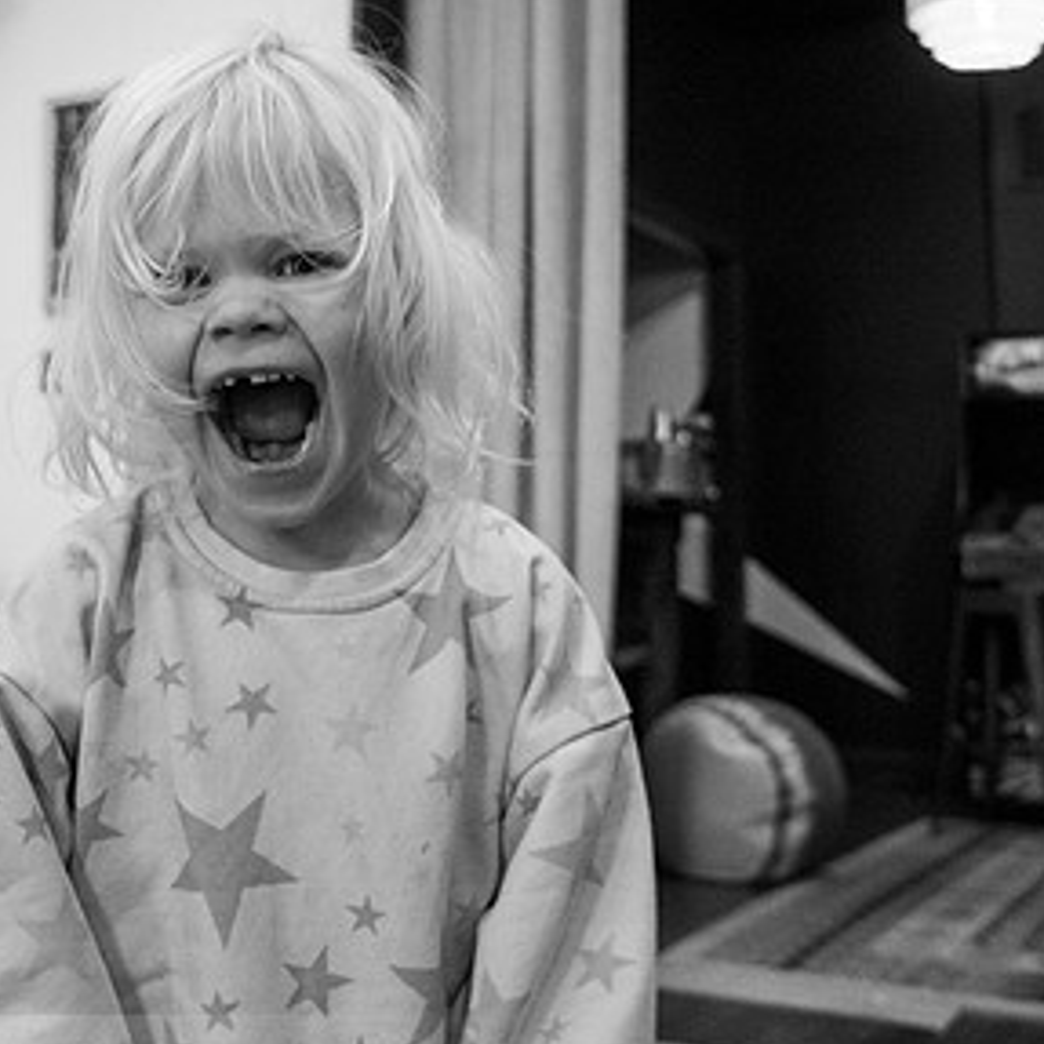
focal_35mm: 50
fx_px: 1706
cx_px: 297
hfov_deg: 33.5
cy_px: 306
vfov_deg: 33.6
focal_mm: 24
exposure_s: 1/160
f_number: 4
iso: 3200
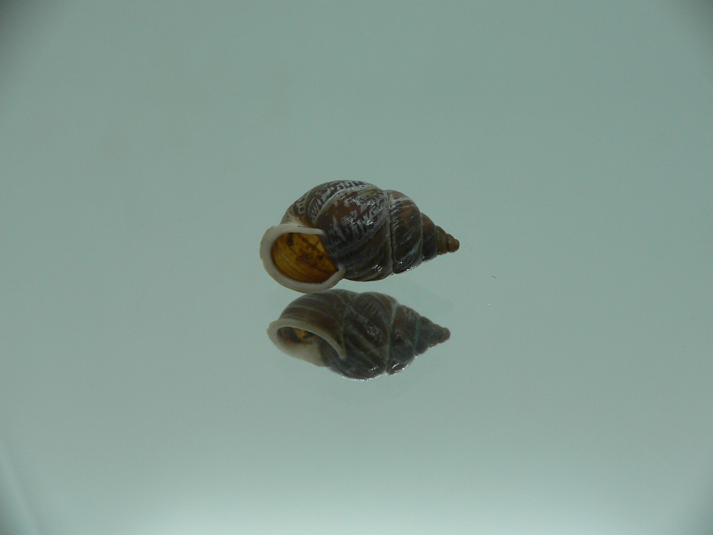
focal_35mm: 35
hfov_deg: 52.6
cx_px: 356
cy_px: 268
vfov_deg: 40.7
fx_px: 721
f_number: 2.8
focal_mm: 4.6
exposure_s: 1/60
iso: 80
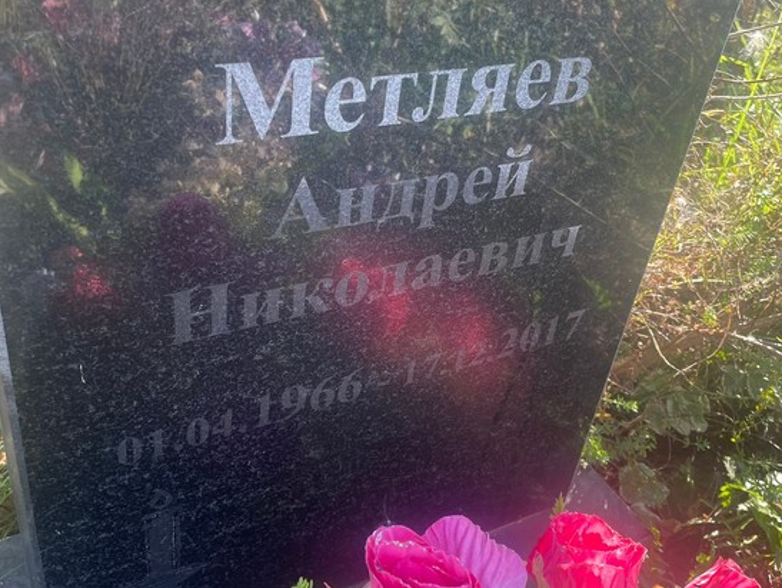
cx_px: 412
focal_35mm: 38
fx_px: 859
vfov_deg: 37.8
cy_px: 306
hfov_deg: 48.9
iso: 32
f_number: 1.6
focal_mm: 4.2
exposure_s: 1/186
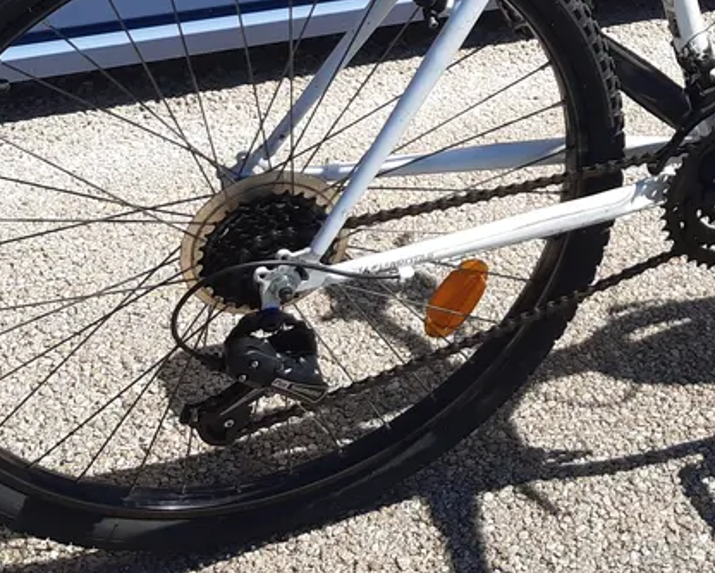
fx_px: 1651
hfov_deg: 23.8
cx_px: 643
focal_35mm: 78
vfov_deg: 18.8
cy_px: -76
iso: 40
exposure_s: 1/1838
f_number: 1.7
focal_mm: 3.92
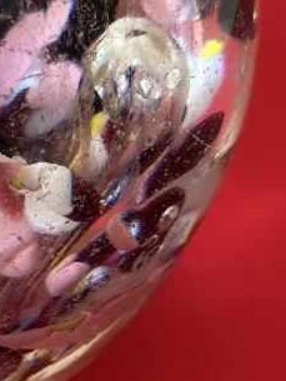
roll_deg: -1.7
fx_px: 2081
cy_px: 129
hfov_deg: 7.7
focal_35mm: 189
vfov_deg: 10.5
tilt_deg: -36.9
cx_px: -152
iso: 125
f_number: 1.78
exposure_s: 1/121
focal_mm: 6.86
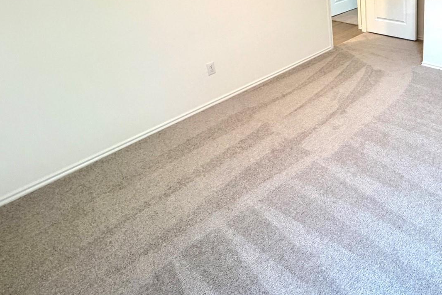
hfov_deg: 60.9
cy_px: 28
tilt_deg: -18.1
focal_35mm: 28
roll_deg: +3.7
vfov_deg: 42.4
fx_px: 344
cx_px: 344
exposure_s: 1/60
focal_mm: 2.22
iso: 320
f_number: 2.2
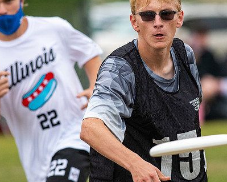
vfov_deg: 2.2
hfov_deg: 2.7
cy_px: 108
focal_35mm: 715
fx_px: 4802
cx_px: 129
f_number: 5
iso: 1600
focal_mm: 300
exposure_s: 1/2500
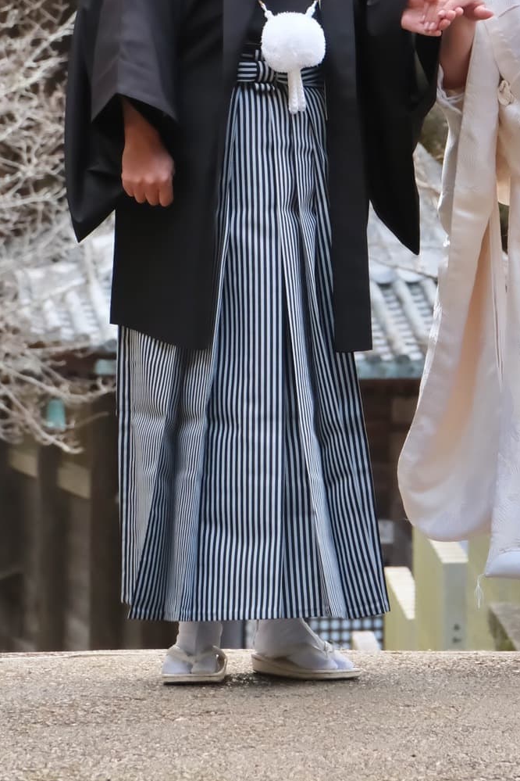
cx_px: 436
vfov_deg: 9.0
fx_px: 4918
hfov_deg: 6.0
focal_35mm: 227
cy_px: -45
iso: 1600
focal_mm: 70
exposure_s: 1/200
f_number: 5.6
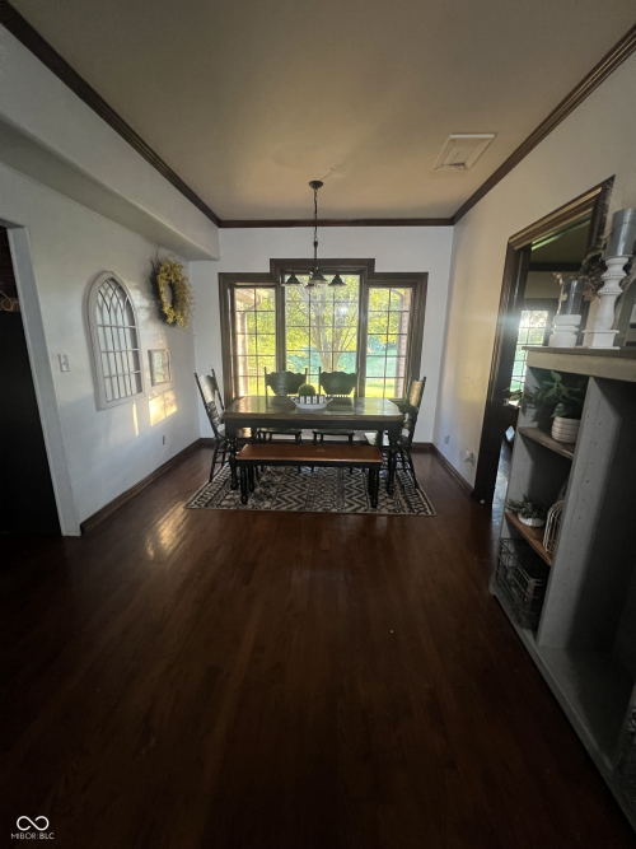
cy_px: 424
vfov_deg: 106.2
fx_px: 319
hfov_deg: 89.9
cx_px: 318
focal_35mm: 13
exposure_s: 1/60
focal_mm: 1.57
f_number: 1.8
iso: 1000
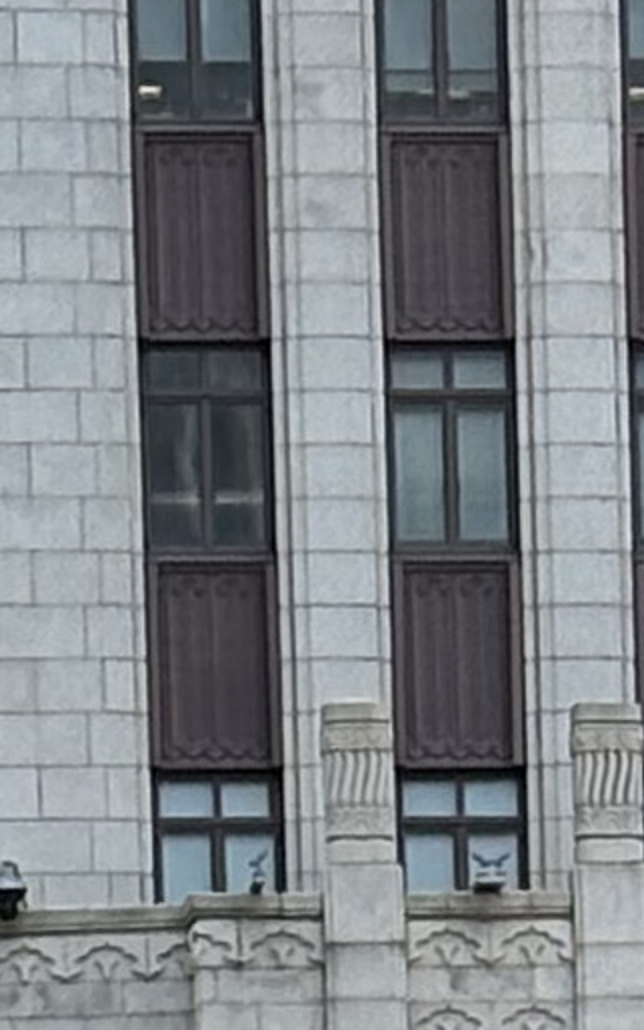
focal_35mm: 428
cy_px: 3178
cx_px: 980
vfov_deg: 4.7
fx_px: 12016
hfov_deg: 3.1
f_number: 1.6
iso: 40
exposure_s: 1/884
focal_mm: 5.96
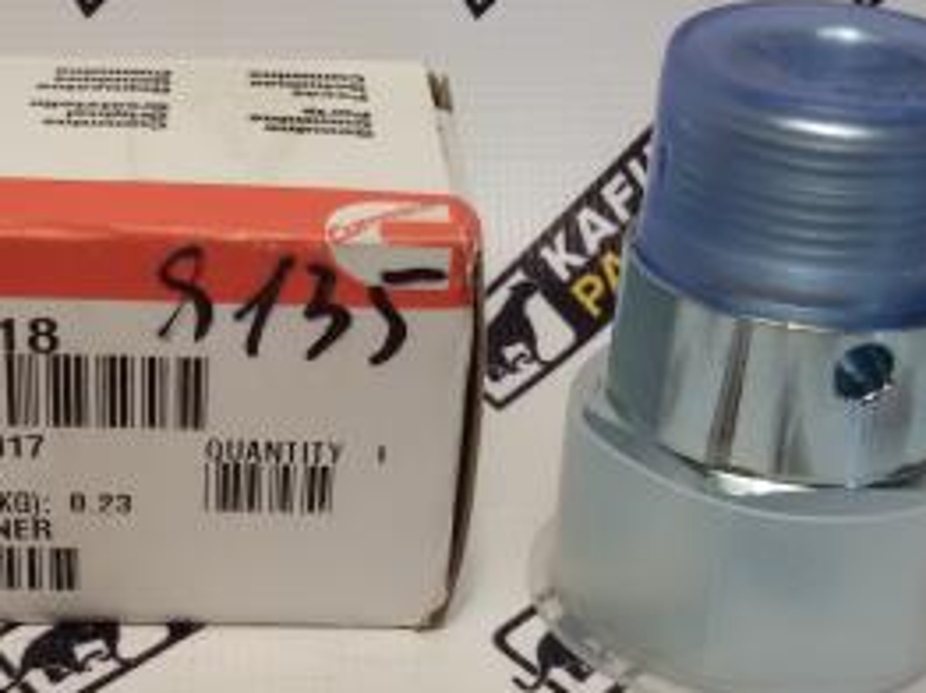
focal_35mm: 64
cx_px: 216
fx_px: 1710
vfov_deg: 22.8
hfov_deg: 29.7
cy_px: 426
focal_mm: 2.93
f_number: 2.4
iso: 50
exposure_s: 1/50
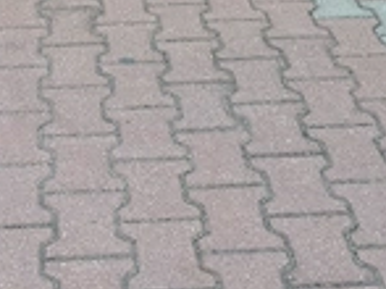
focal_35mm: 106
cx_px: 118
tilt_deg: -14.4
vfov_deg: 12.4
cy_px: -273
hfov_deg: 18.5
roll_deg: +0.3
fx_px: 1181
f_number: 1.6
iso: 32
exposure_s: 1/121
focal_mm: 5.96
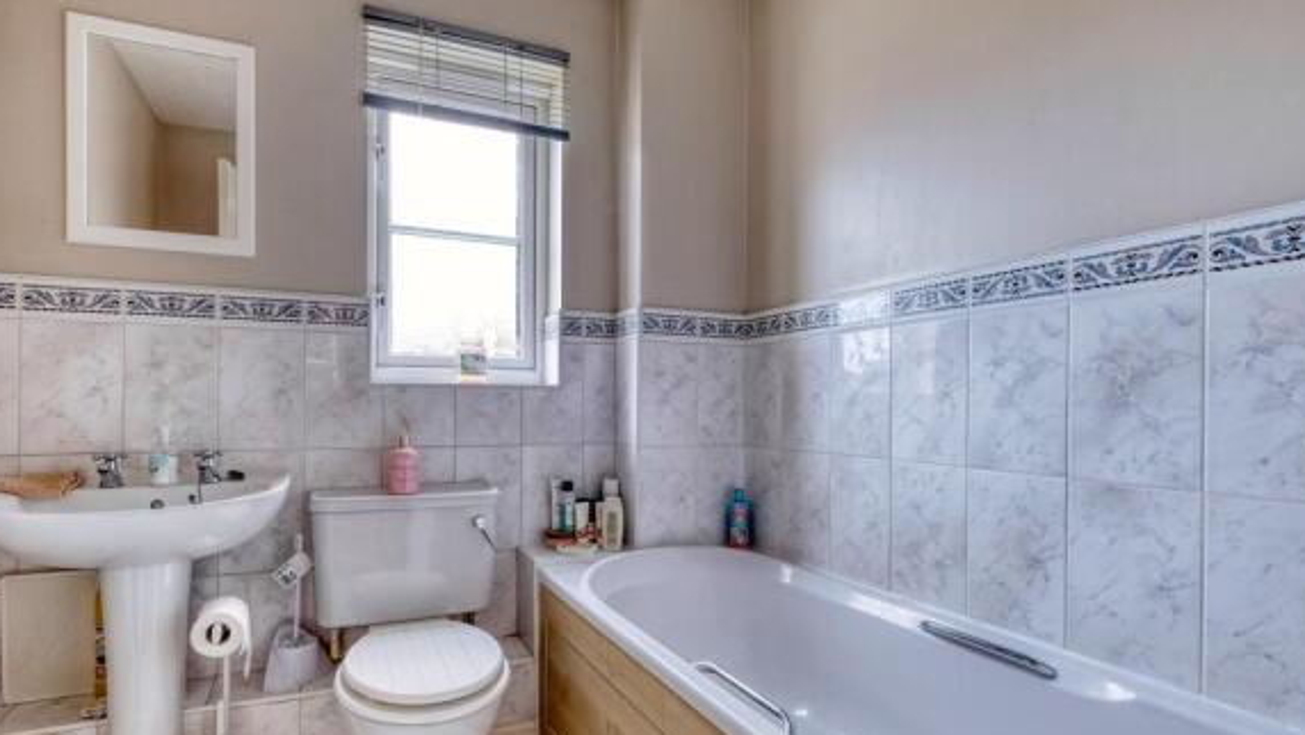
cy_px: 405
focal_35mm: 18
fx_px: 623
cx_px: 624
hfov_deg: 92.6
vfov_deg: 60.9
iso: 500
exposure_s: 1/5
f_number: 8
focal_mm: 10
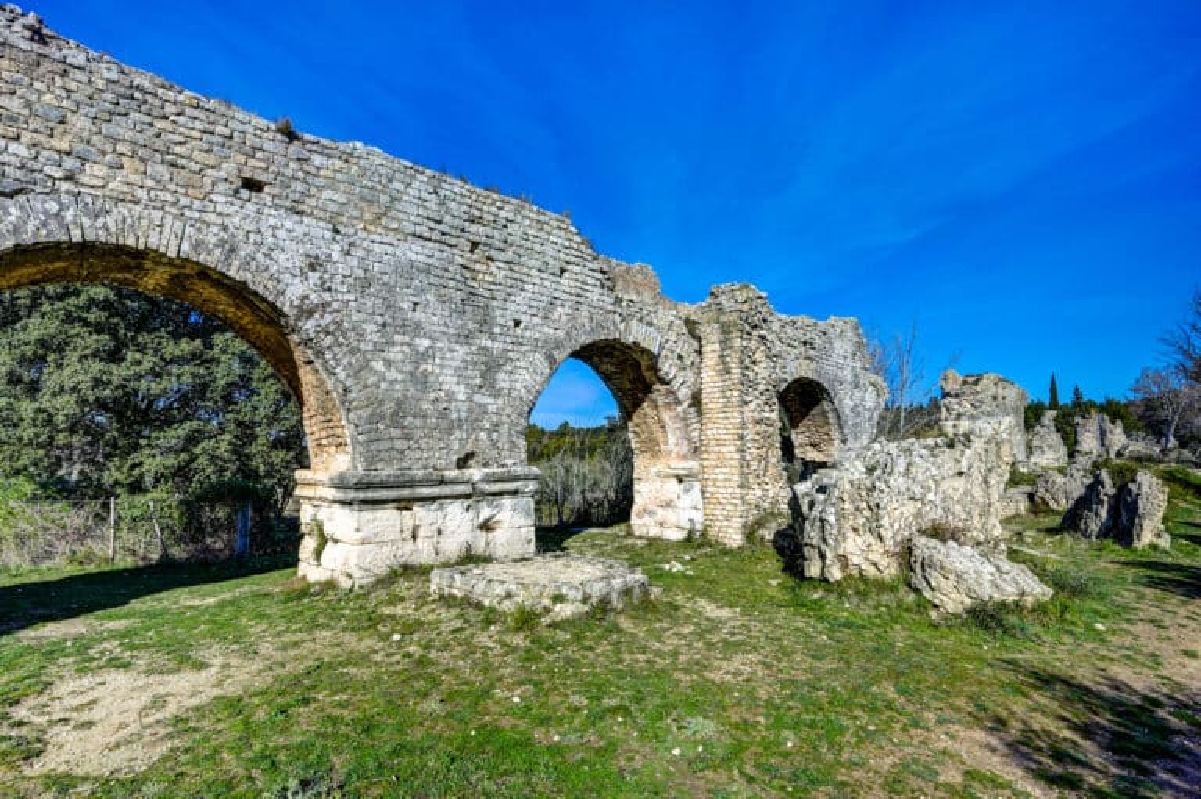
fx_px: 600
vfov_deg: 67.3
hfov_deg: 90.0
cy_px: 400
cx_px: 600
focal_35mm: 18
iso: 100
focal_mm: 18
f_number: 11
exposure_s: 1/400
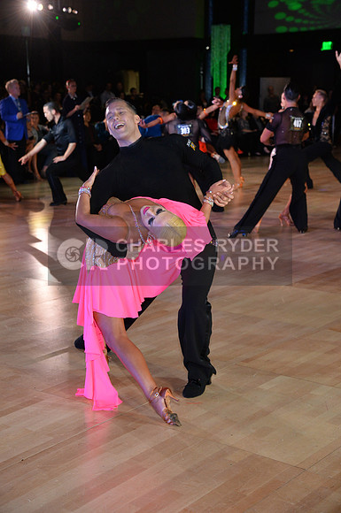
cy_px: 256
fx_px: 883
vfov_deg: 32.4
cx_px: 170
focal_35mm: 62
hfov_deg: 21.8
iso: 2000
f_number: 5.6
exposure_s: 1/250
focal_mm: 62
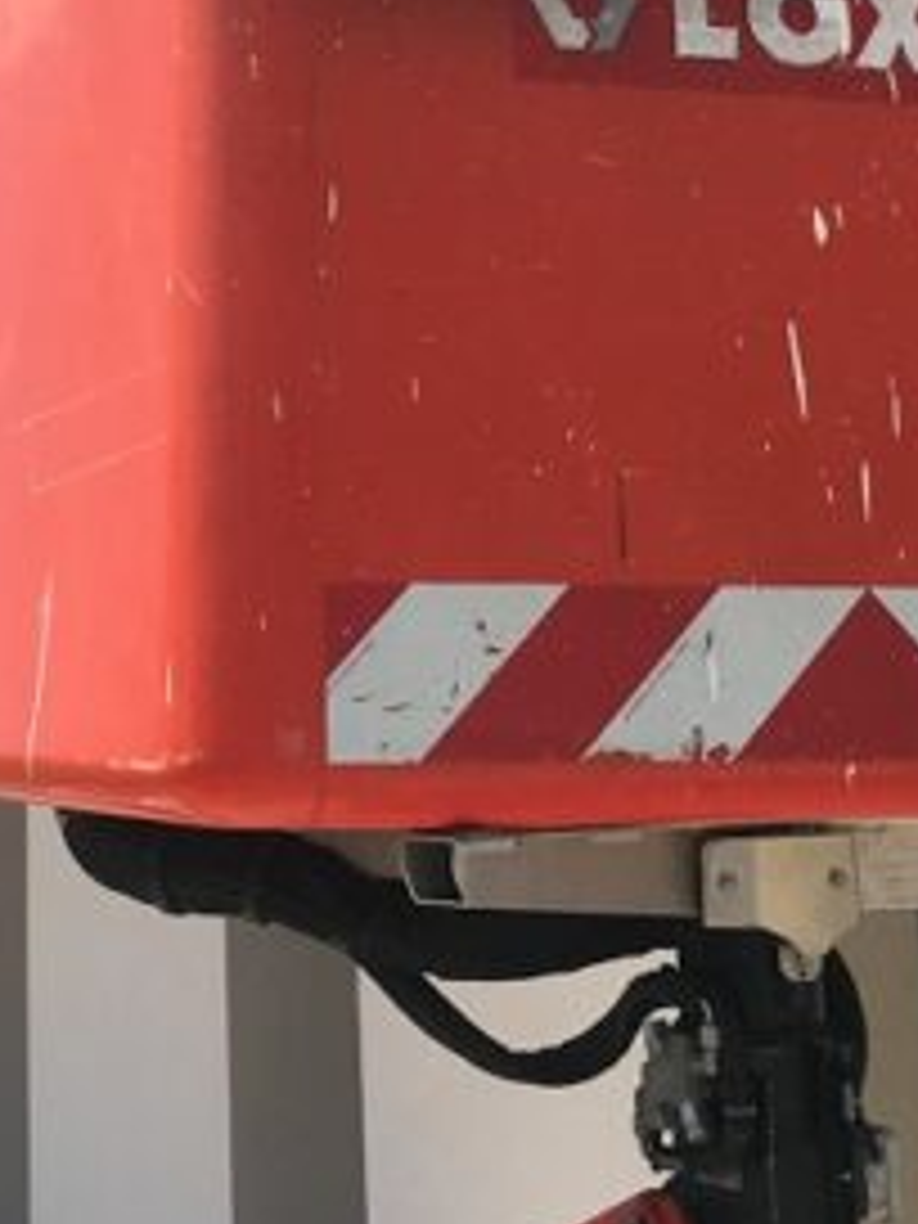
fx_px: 3854
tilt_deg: +17.0
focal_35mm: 109
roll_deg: -1.4
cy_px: -414
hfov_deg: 13.4
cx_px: 22
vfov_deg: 16.9
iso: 25
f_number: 2.2
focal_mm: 4.15
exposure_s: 1/1054
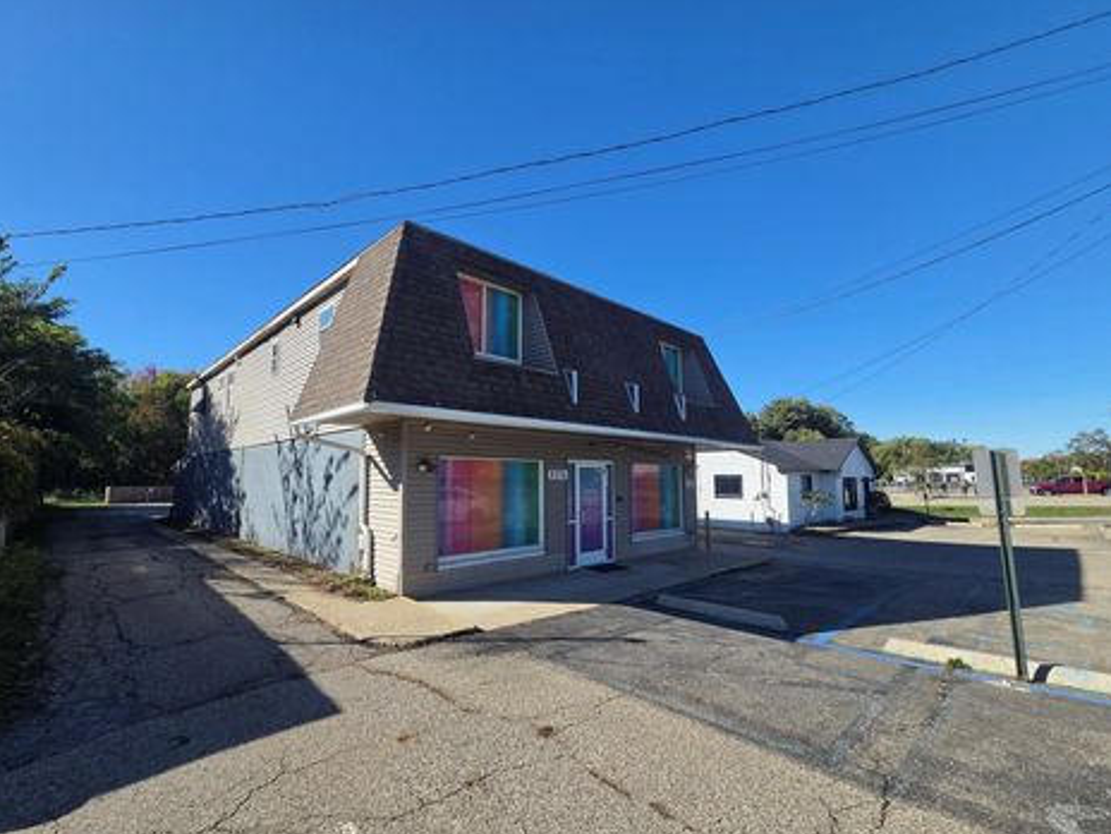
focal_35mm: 14
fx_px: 449
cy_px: 440
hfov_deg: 101.9
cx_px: 517
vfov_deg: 85.6
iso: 100
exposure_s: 1/2384
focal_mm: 2.2
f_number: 2.2
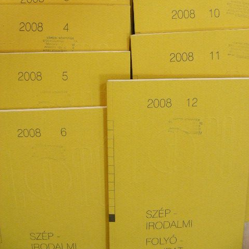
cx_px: 124
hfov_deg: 37.6
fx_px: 366
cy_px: 90
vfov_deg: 37.3
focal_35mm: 45
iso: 200
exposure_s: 1/18.4
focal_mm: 6.3
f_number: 3.5
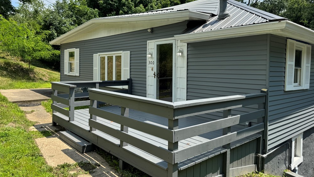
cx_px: 155
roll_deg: -1.4
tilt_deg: -2.2
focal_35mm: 27
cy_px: 74
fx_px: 225
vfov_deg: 42.7
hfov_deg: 69.9
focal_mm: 6.76
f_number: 1.78
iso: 80
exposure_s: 1/2415
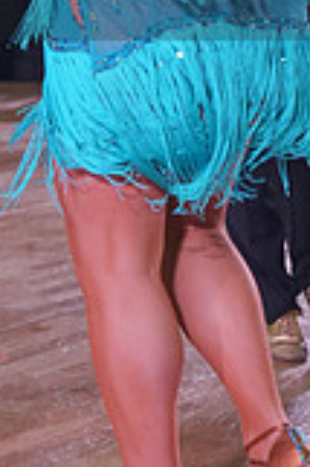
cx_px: 10
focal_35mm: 195
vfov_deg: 10.4
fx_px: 2524
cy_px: -55
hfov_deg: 7.0
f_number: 4
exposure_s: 1/500
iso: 1600
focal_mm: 54
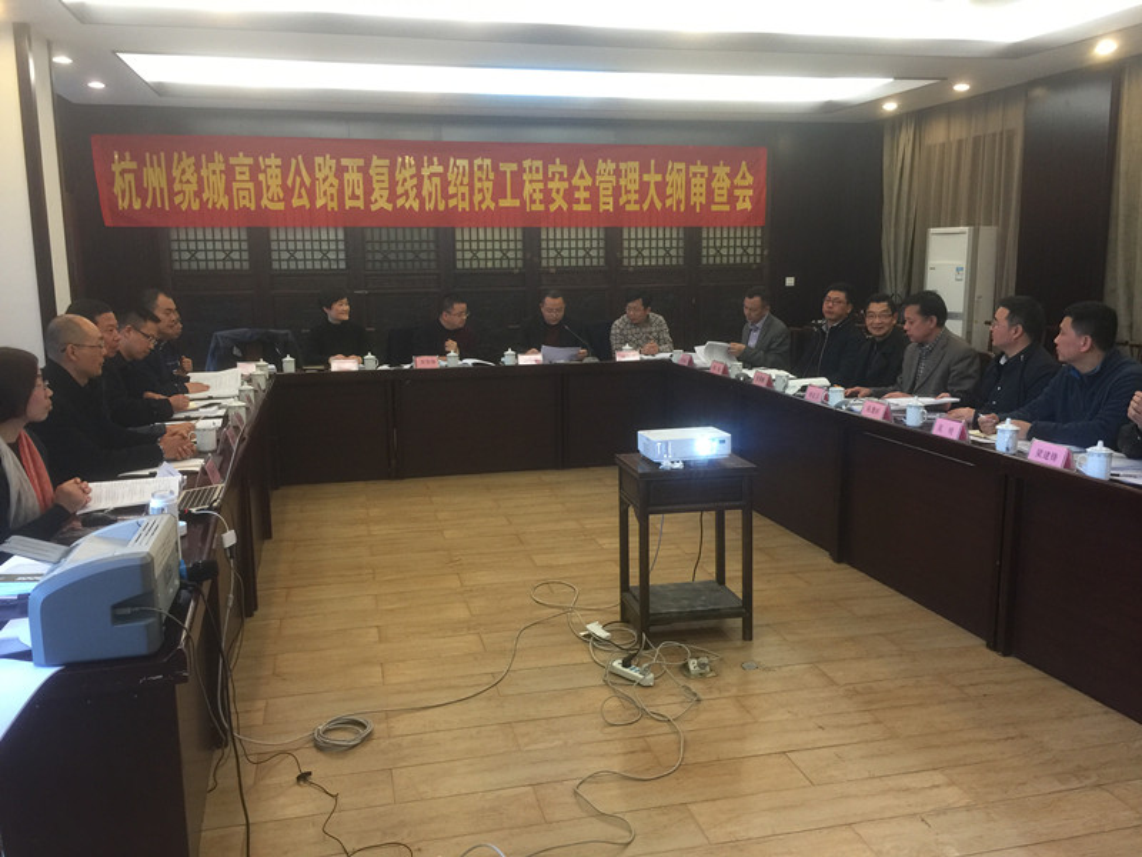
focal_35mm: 29
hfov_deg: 61.7
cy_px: 428
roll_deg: -0.3
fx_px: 957
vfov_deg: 48.2
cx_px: 571
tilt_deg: -10.6
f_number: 2.2
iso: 80
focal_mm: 4.15
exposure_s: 1/17
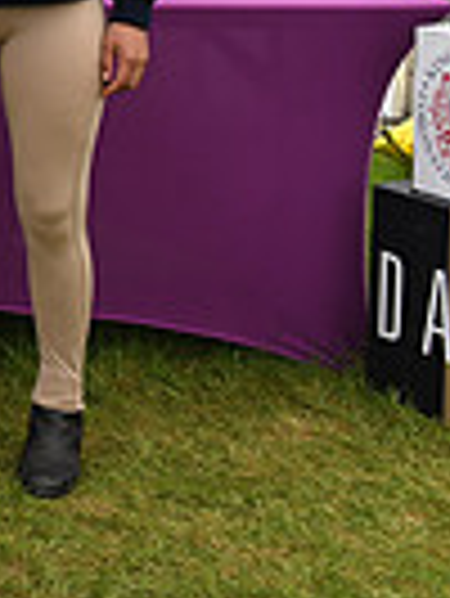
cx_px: -716
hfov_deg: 9.7
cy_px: -236
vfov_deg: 14.4
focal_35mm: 130
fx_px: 2250
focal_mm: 31
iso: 640
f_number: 5.6
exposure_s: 1/400
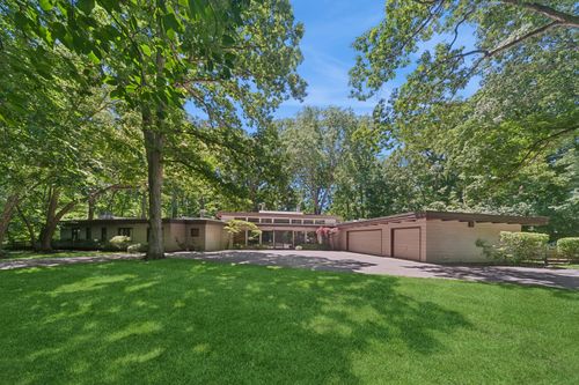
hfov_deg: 112.6
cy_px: 192
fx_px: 193
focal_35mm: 12
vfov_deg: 90.0
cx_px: 290
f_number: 8
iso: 400
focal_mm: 12
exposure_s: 1/100
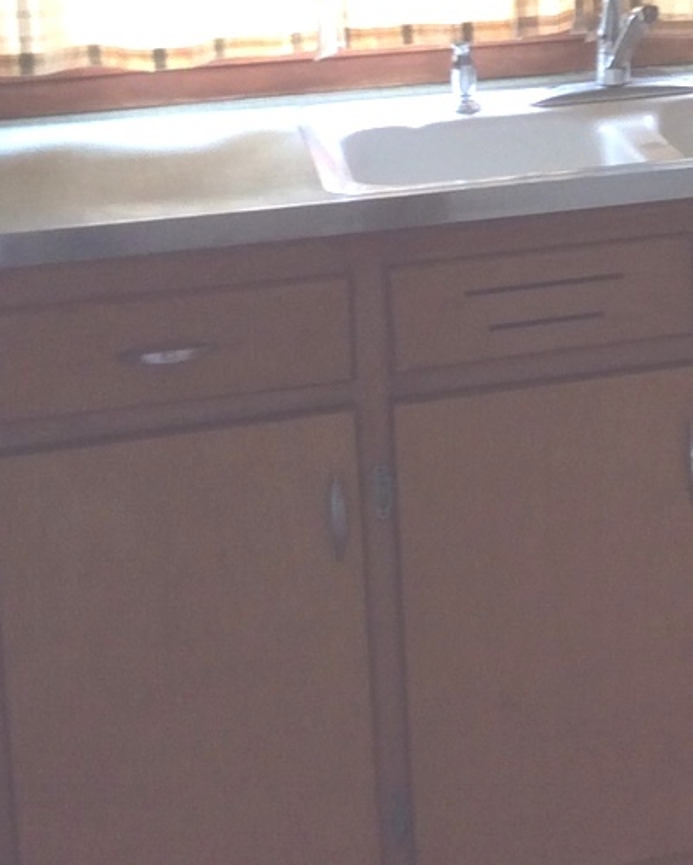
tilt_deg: -7.7
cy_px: -3
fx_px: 2307
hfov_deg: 16.1
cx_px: 918
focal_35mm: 90
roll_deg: +3.2
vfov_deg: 20.6
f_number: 2.4
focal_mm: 3.3
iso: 32
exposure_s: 1/30
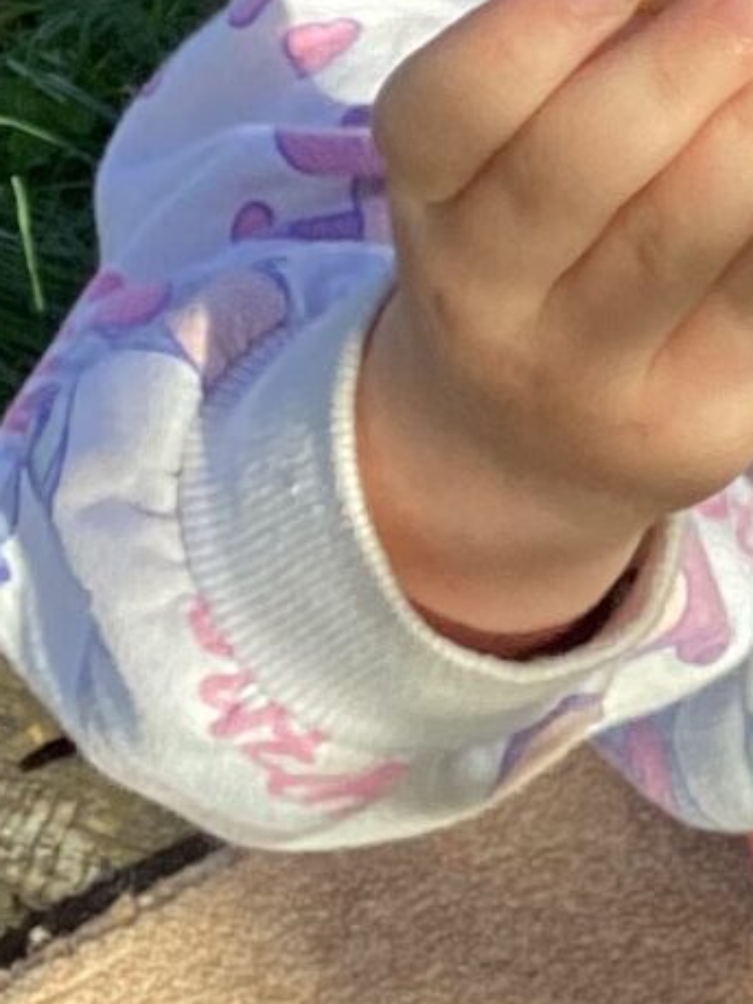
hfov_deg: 8.3
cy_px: -55
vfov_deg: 11.3
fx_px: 5020
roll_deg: -0.4
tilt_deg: -43.5
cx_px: 1372
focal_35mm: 173
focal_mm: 3.3
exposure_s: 1/399
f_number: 2.4
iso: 25
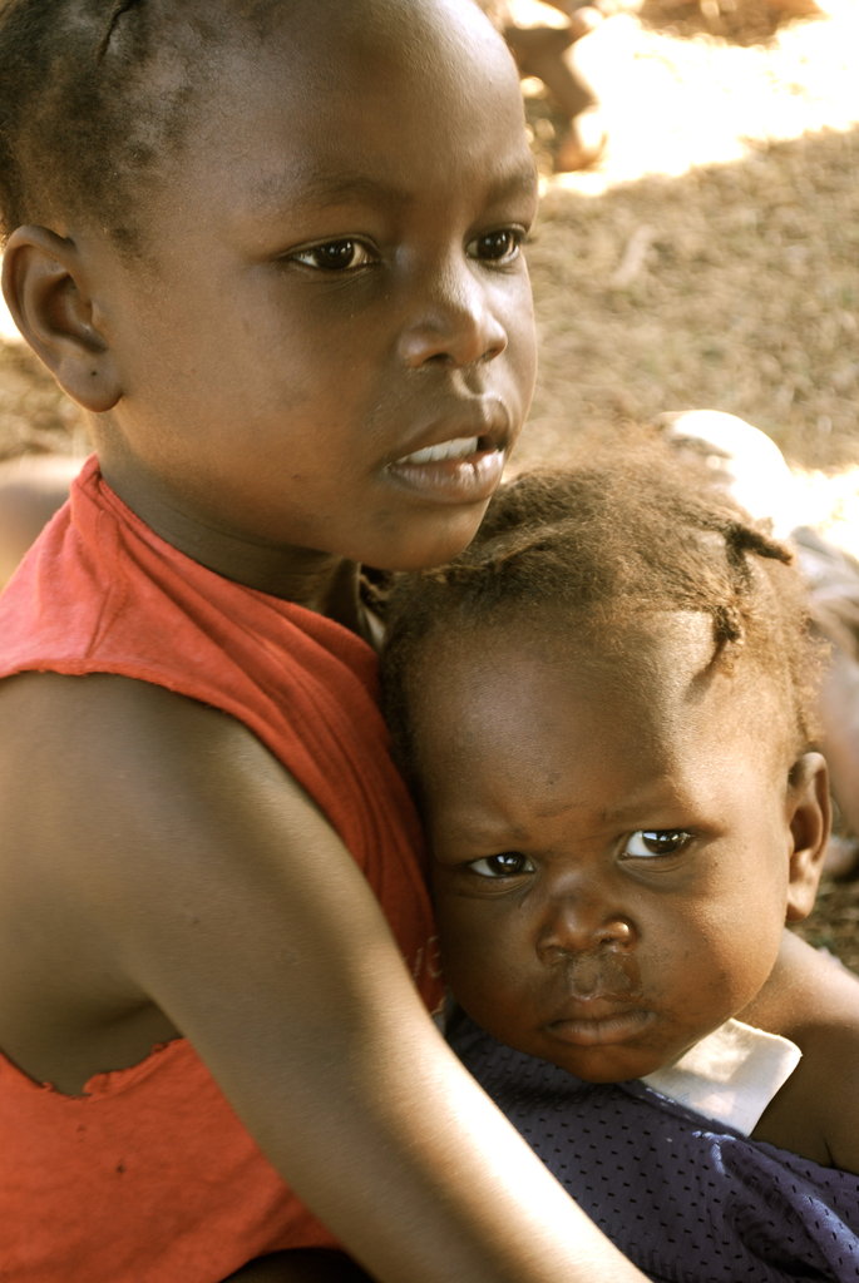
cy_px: 642
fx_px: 2946
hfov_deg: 16.6
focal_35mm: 82
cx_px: 430
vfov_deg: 24.6
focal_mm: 55
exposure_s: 1/40
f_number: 5.6
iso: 200
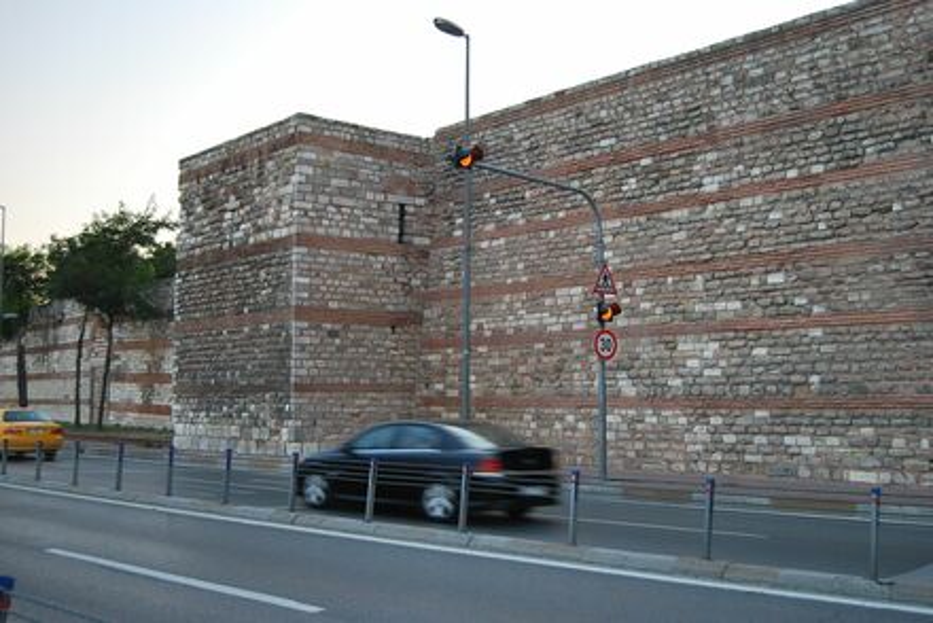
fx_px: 1011
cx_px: 466
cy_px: 312
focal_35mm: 39
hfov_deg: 49.5
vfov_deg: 34.3
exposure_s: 1/60
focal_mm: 26
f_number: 4.2
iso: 200
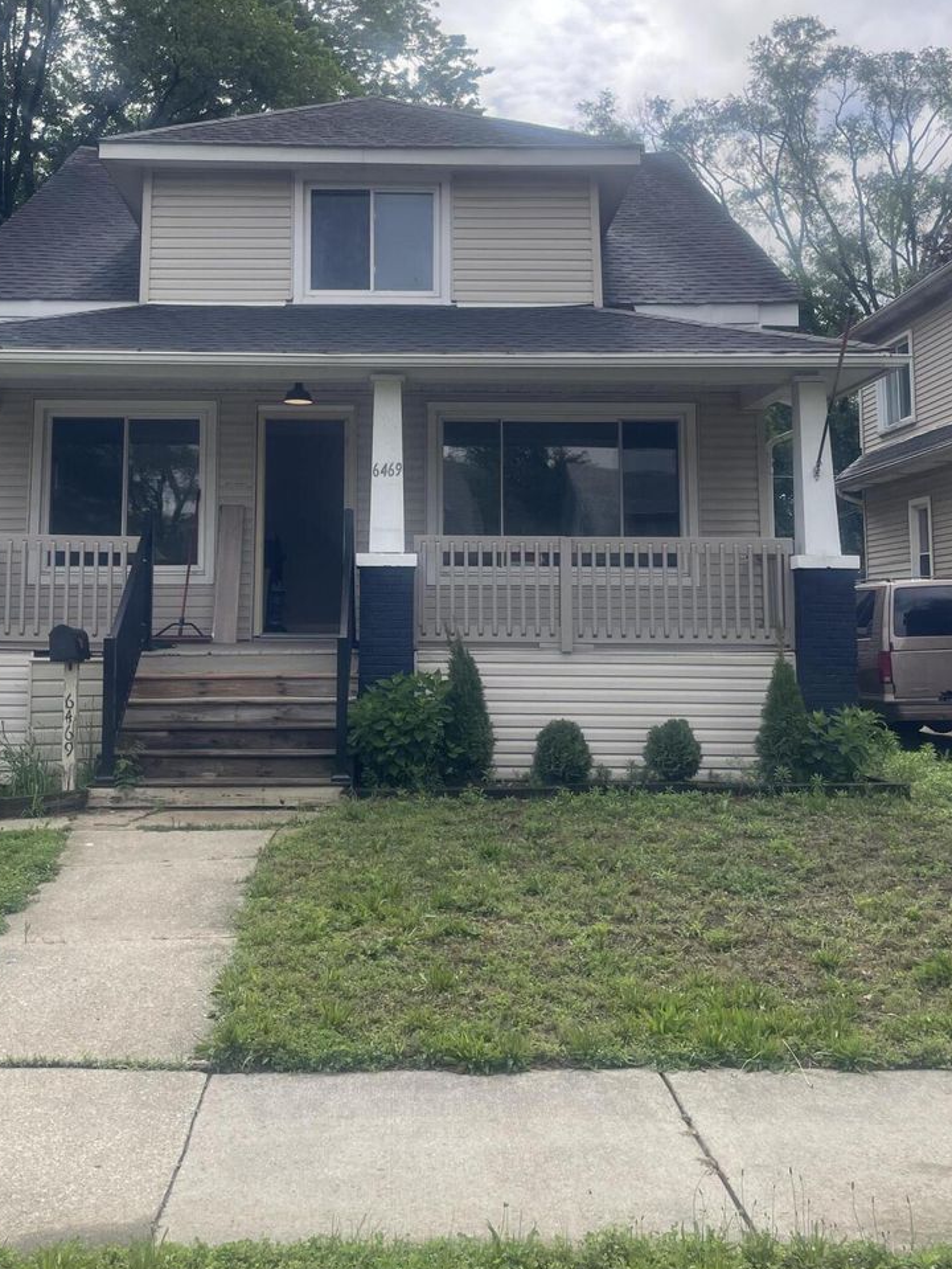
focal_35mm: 37
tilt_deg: +6.4
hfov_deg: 38.6
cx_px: 403
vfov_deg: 49.7
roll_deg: -1.0
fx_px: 1356
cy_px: 493
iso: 32
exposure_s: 1/2747
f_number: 1.6
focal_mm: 4.2
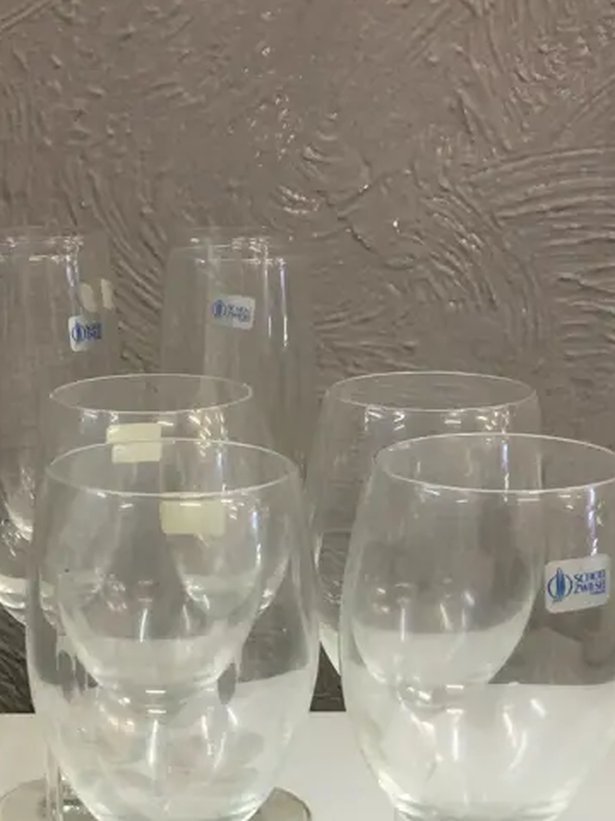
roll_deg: +0.6
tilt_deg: -22.6
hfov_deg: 23.5
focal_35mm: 62
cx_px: 180
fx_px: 1469
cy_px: 732
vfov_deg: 29.9
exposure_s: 1/33
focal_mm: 4.15
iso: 50
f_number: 2.2
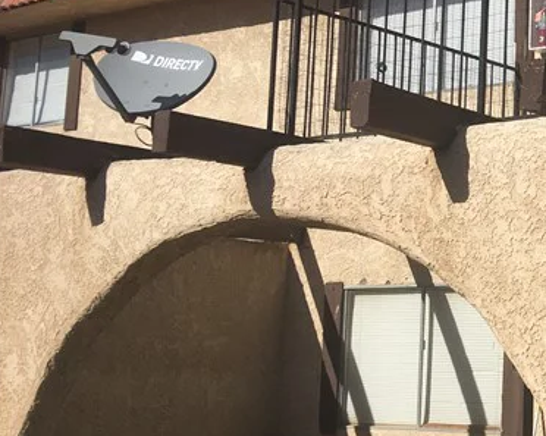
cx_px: 746
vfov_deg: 19.6
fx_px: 1259
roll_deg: -0.9
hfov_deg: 21.6
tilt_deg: +8.6
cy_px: 167
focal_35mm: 78
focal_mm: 4.15
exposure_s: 1/3344
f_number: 2.2
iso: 25
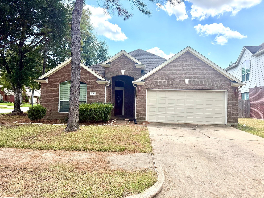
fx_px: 183
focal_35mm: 24
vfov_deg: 56.8
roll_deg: -1.4
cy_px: 99
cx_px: 132
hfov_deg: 71.6
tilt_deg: +0.7
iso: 100
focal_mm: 6.76
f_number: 1.78
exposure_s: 1/3425
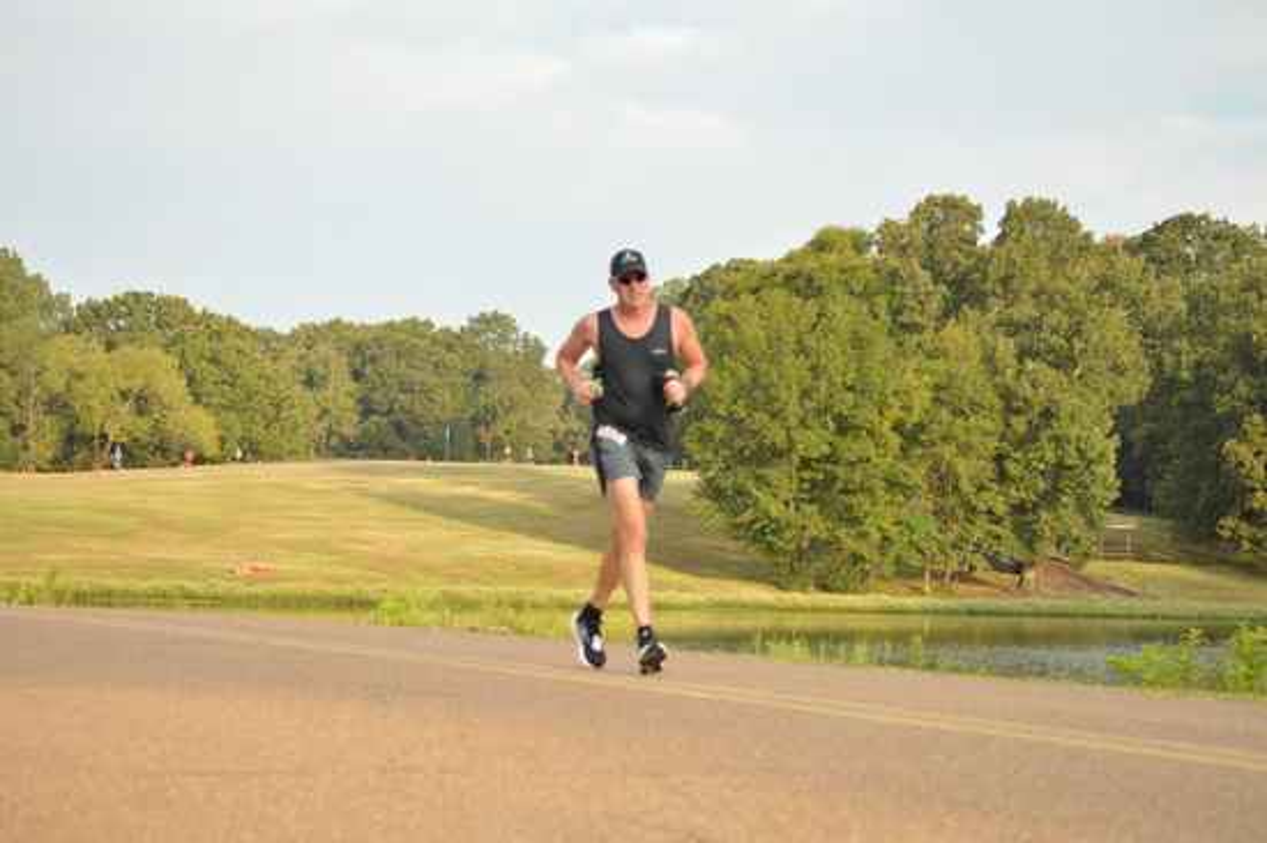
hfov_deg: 21.9
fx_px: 3271
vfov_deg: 14.7
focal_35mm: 93
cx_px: 634
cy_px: 422
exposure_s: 1/1250
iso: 800
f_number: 4.5
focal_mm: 62
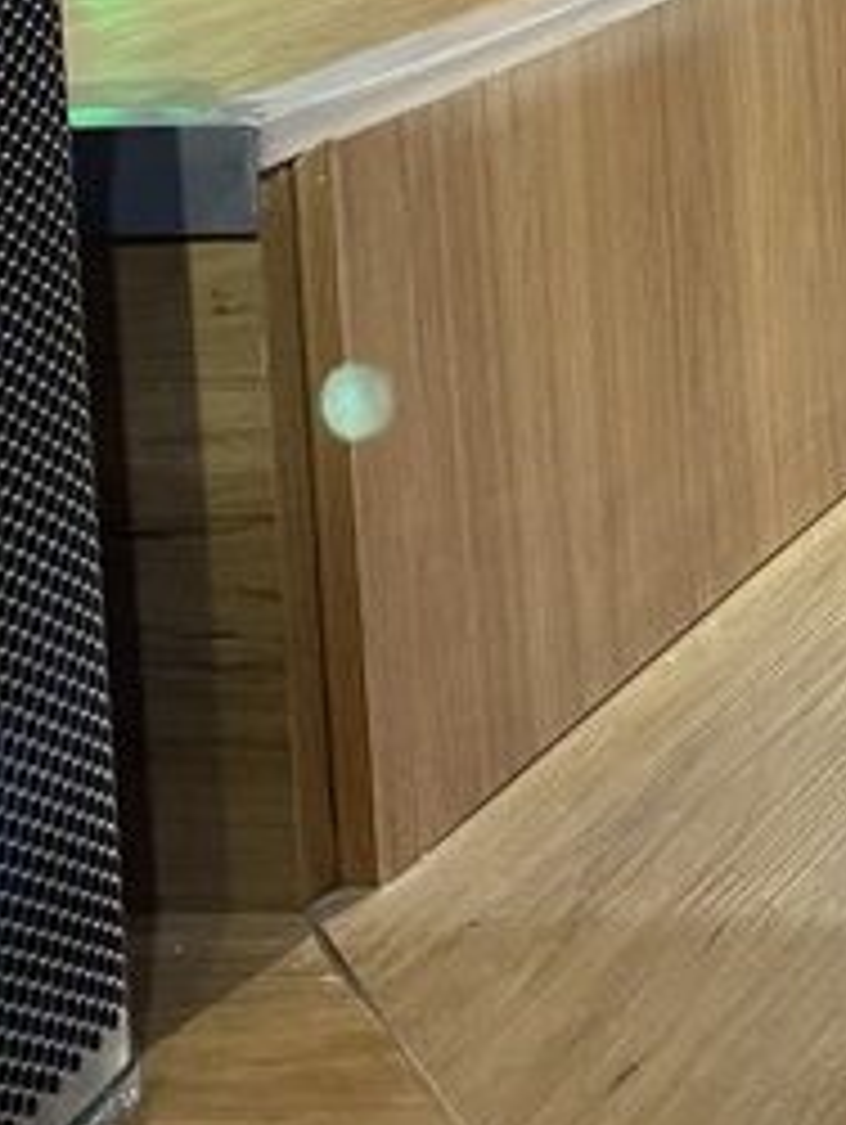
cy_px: -598
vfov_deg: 17.0
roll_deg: +3.8
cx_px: 1323
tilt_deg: +2.3
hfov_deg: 13.3
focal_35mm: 104
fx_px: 3383
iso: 160
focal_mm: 4.25
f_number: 1.8
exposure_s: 1/60
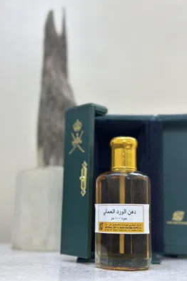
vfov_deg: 38.9
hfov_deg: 26.5
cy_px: 142
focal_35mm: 51
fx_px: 398
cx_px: 90
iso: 320
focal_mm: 6.86
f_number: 1.78
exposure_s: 1/50
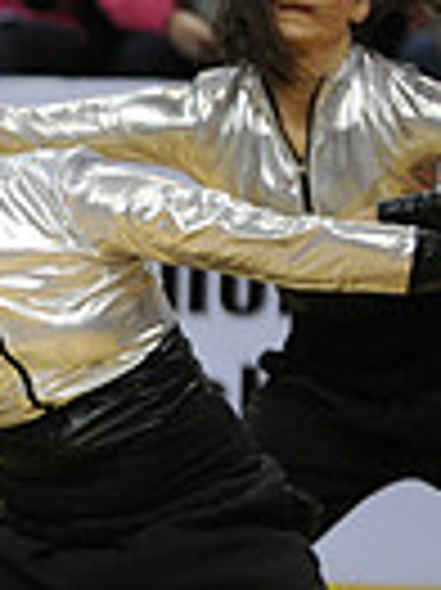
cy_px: 320
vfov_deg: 2.3
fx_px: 14445
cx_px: -846
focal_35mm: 849
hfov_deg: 1.7
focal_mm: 200
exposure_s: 1/640
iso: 5000
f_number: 3.2
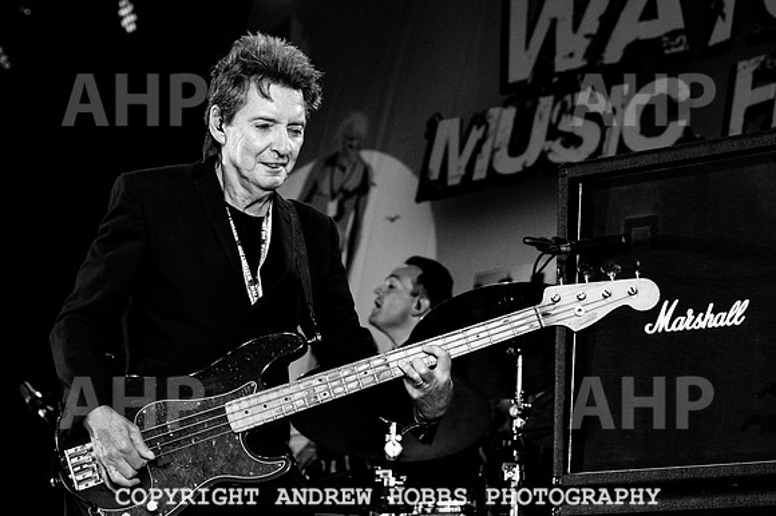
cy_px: 208
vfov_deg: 11.3
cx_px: 314
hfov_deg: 16.8
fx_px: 2619
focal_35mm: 122
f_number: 4.5
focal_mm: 102
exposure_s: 1/800
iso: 6400
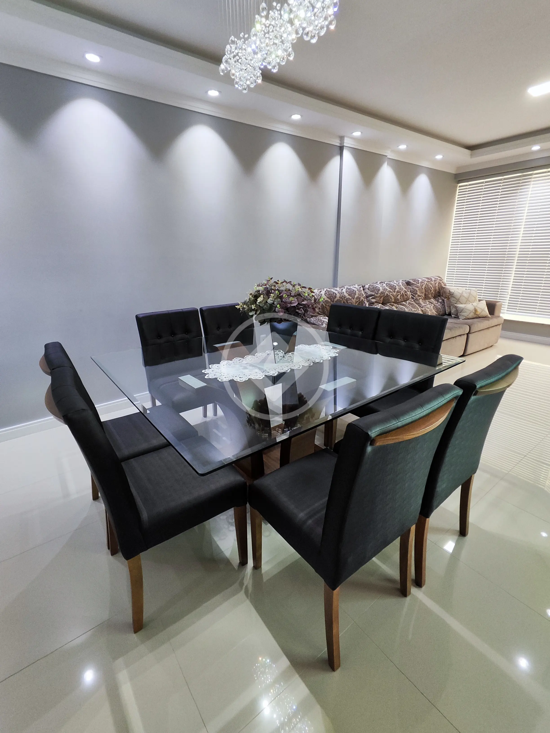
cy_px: 366
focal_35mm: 16
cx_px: 275
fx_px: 339
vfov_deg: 94.5
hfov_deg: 78.1
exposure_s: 1/30
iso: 74
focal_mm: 1.65
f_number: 2.2
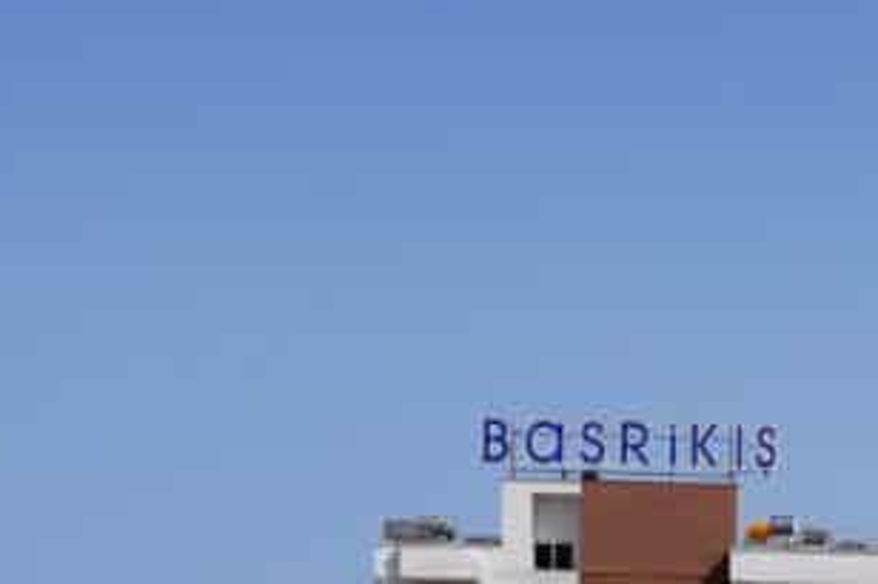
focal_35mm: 113
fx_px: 2754
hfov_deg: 16.3
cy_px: 728
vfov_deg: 11.8
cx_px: 1383
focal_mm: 17
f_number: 10
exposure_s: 1/250
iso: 100
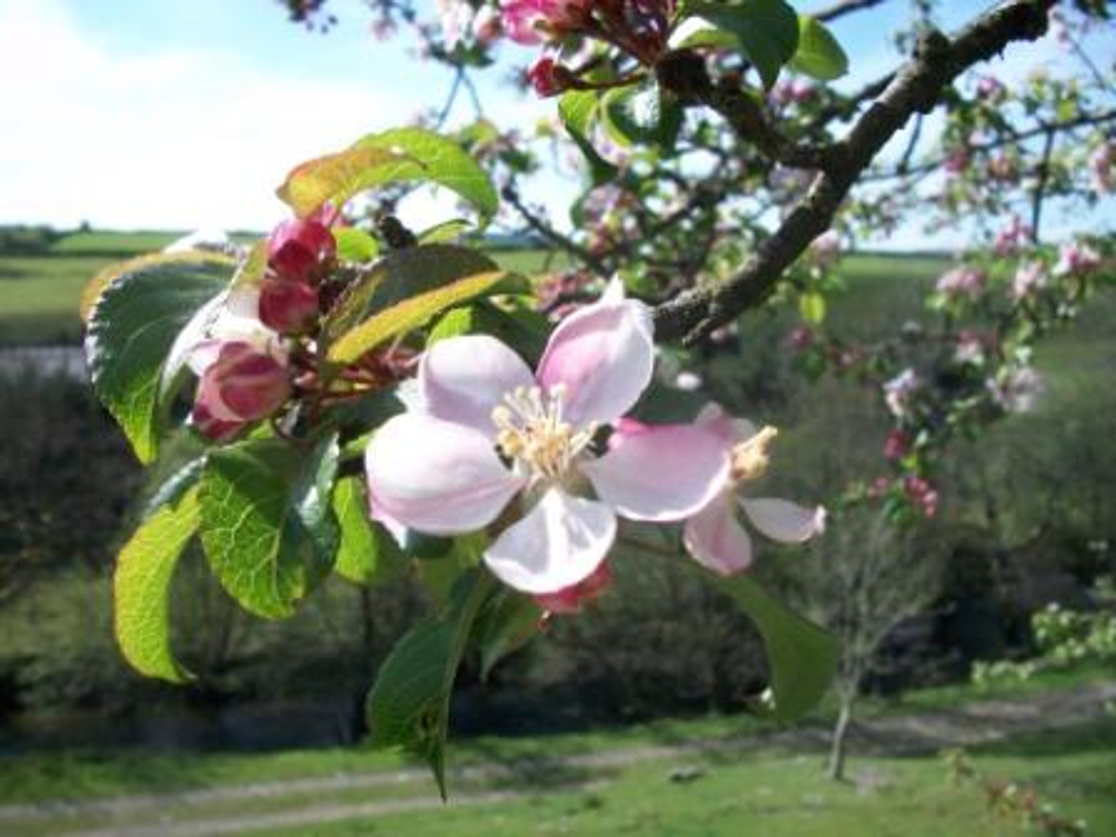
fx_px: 1032
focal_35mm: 32
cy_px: 418
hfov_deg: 56.8
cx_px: 558
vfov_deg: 44.2
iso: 80
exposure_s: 1/250
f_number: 5.5
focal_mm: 5.7
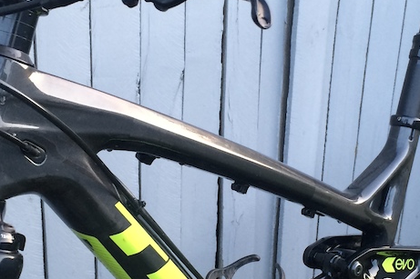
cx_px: 218
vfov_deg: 20.3
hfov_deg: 30.1
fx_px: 781
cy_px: 170
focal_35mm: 67
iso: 80
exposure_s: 1/30
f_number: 2.2
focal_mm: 4.15
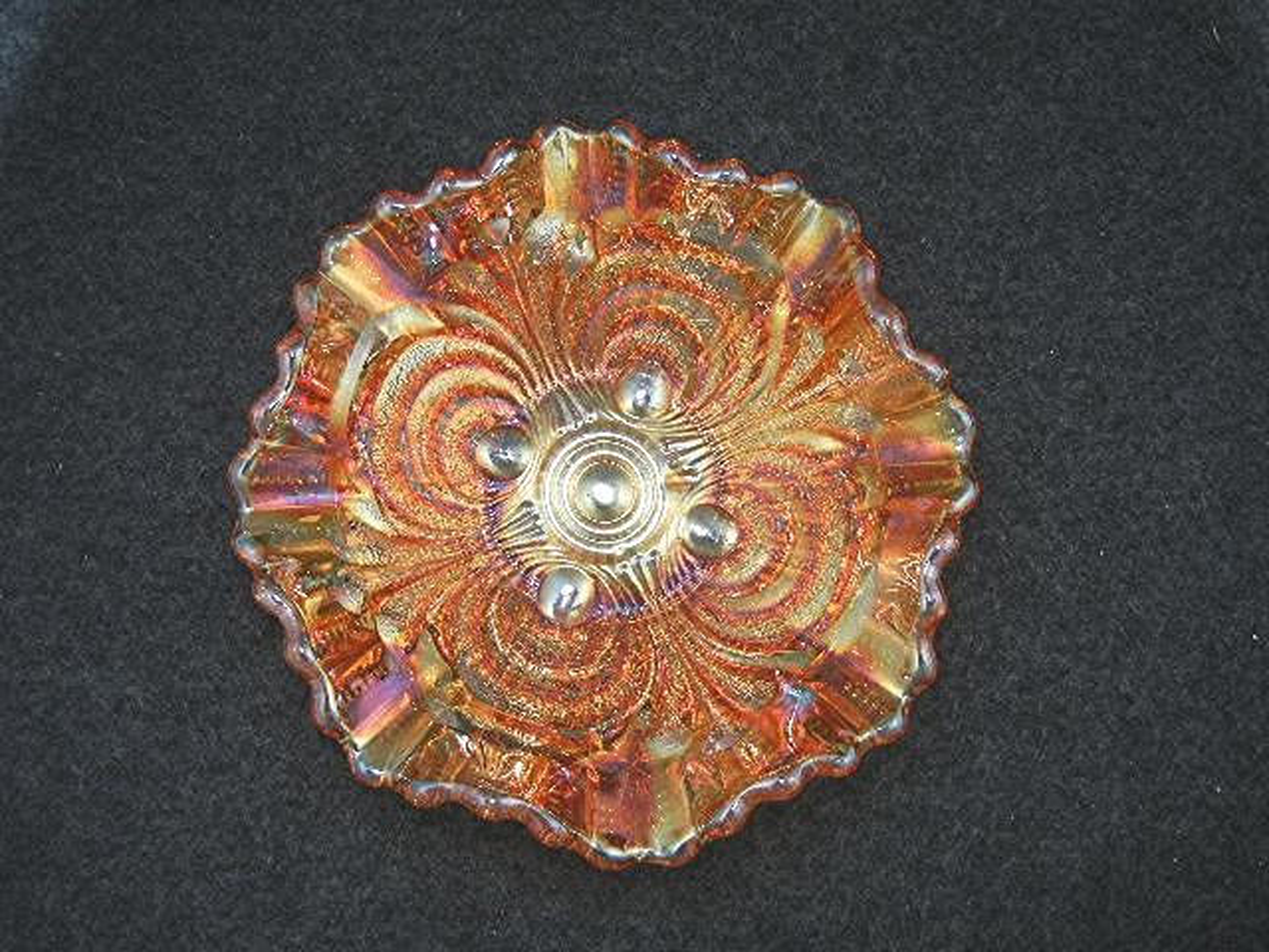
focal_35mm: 34
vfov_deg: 41.8
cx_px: 634
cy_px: 476
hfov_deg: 54.0
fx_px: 1246
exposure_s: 1/30
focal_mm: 6.2
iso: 230
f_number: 3.6
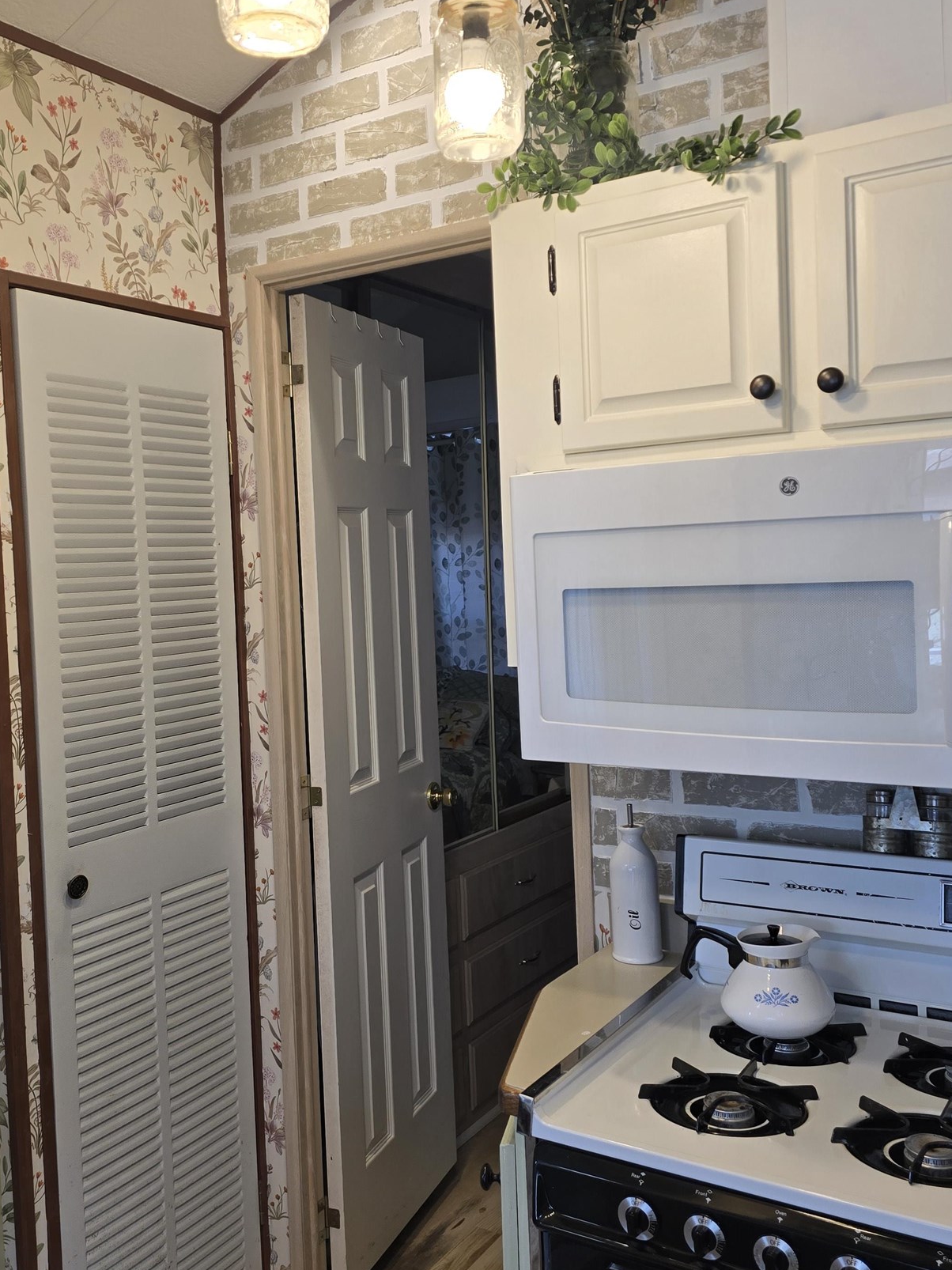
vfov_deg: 55.3
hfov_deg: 42.6
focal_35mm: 33
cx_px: 362
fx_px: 1210
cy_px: 590
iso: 50
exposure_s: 1/120
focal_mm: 6.3
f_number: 1.7
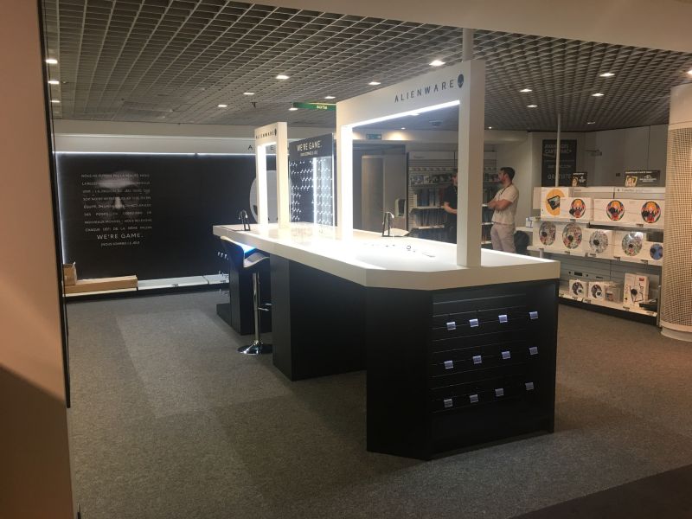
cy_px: 260
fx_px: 580
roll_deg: +0.6
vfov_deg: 48.2
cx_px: 346
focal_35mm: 29
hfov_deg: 61.7
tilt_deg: -6.5
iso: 40
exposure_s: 1/17
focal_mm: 4.15
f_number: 2.2
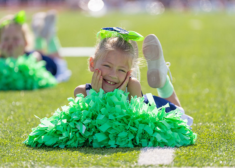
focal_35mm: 281
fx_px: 1877
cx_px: 111
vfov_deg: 5.1
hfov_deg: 7.2
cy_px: 86
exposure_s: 1/2000
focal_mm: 200
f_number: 2.8
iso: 100
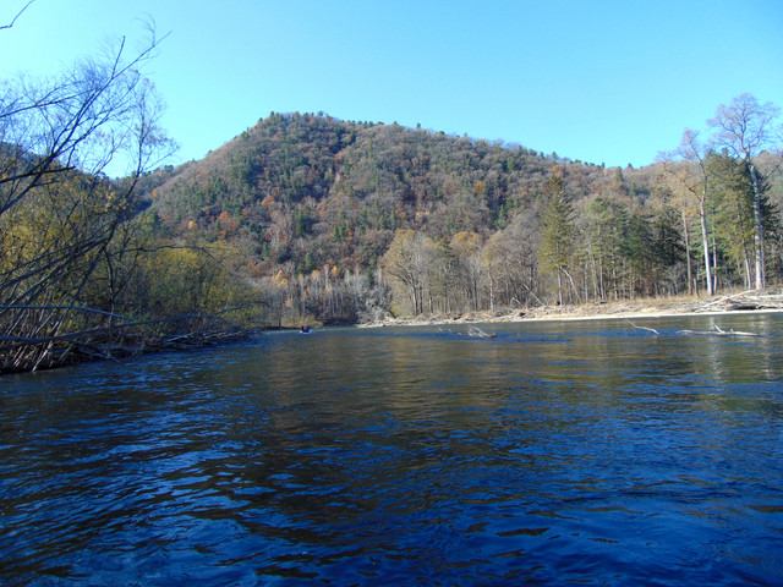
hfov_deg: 69.4
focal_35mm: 25
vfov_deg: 54.9
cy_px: 294
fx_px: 565
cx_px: 392
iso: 80
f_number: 3
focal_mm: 4.5
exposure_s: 1/500
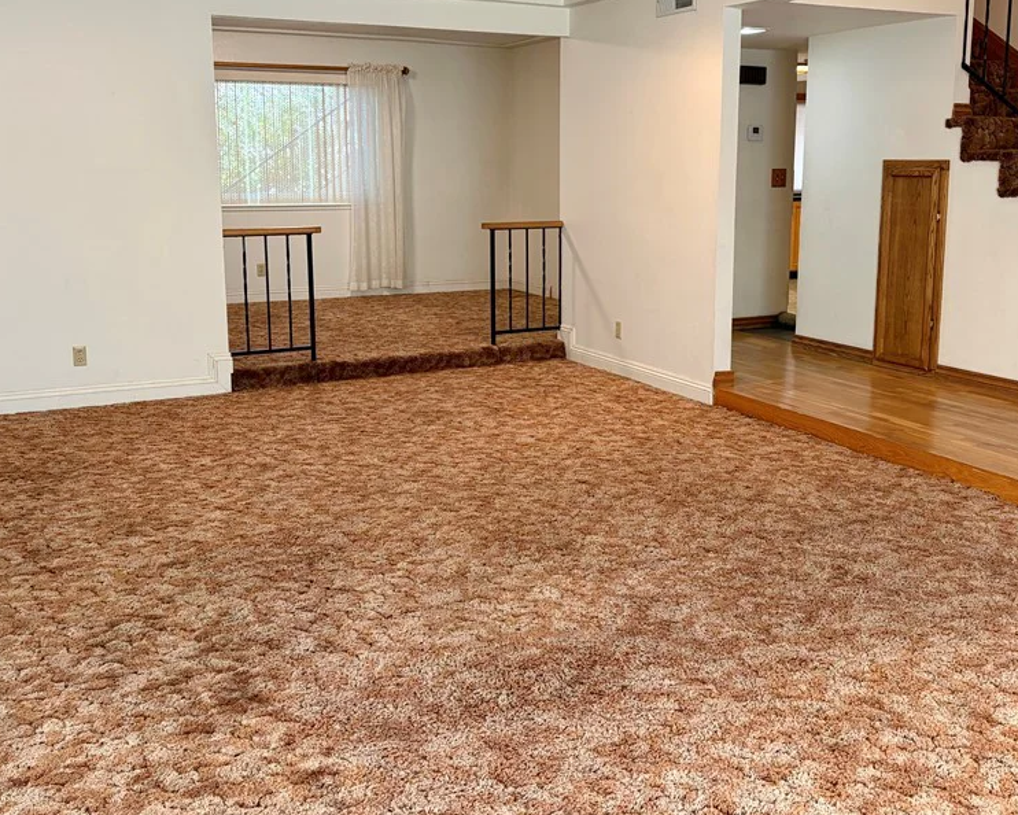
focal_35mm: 35
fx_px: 1055
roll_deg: -1.3
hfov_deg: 51.5
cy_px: 322
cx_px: 545
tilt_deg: -8.1
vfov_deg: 42.0
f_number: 1.6
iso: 160
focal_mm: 5.96
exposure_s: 1/60
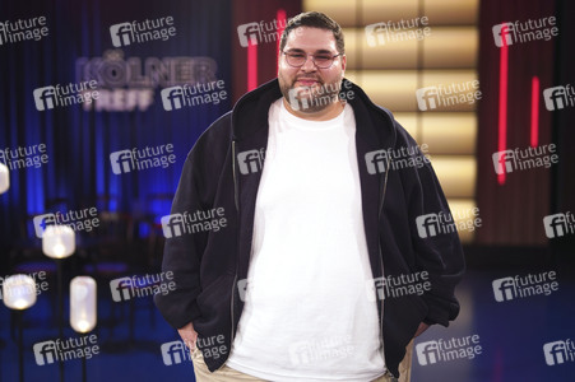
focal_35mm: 50
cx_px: 288
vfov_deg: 27.0
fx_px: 798
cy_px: 191
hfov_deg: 39.6
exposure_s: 1/400
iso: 1000
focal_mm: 50
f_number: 1.8
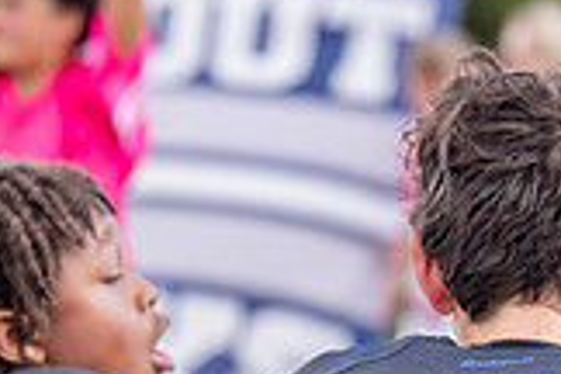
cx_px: 552
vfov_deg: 4.0
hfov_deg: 6.0
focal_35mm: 340
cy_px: 447
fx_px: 5298
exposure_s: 1/1600
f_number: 2.8
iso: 320
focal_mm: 86
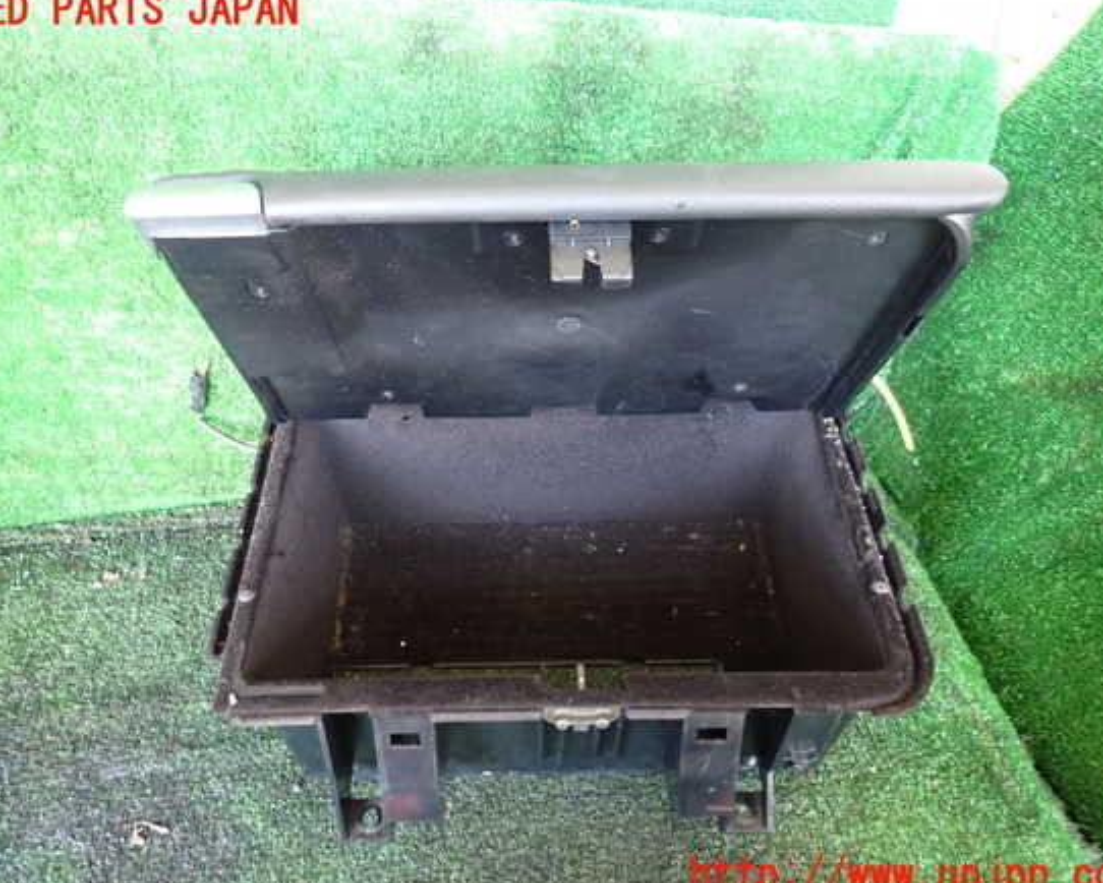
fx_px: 882
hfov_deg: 64.0
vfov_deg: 53.2
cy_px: 444
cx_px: 539
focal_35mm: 27
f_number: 2
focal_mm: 4.5
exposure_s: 1/30
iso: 640
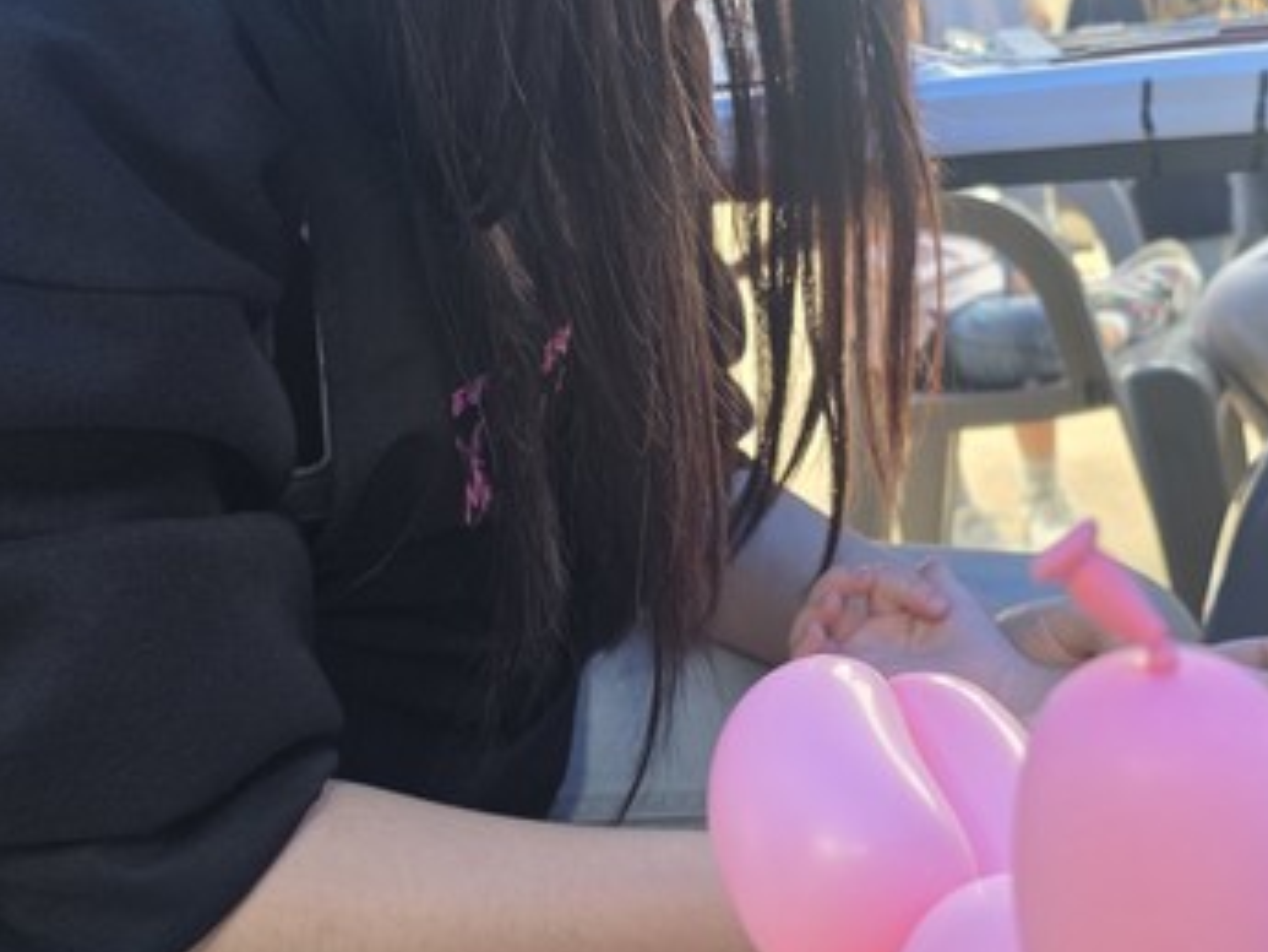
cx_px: 794
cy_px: 338
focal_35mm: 40
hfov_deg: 46.4
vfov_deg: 35.7
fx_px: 1466
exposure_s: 1/180
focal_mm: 6.25
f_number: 1.7
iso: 160
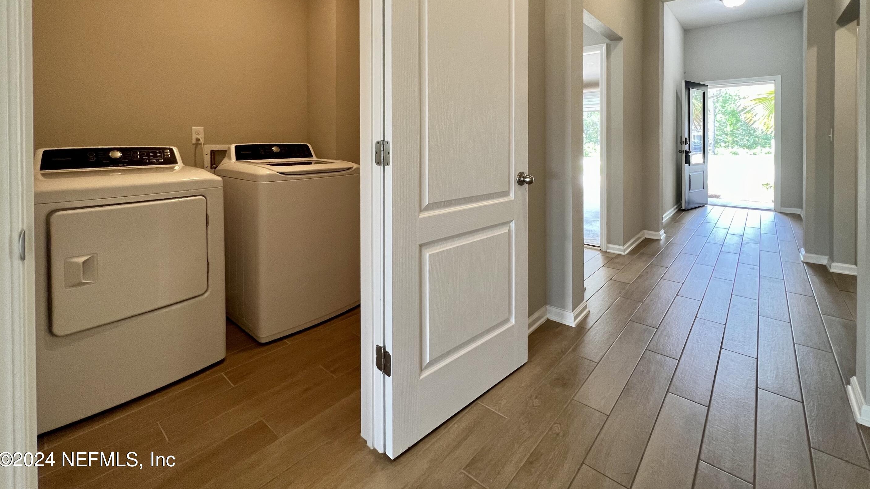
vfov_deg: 67.6
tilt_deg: -1.0
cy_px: 146
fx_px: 346
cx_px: 457
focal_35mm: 15
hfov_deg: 102.9
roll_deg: +0.3
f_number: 1.8
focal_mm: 1.57
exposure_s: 1/60
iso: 160
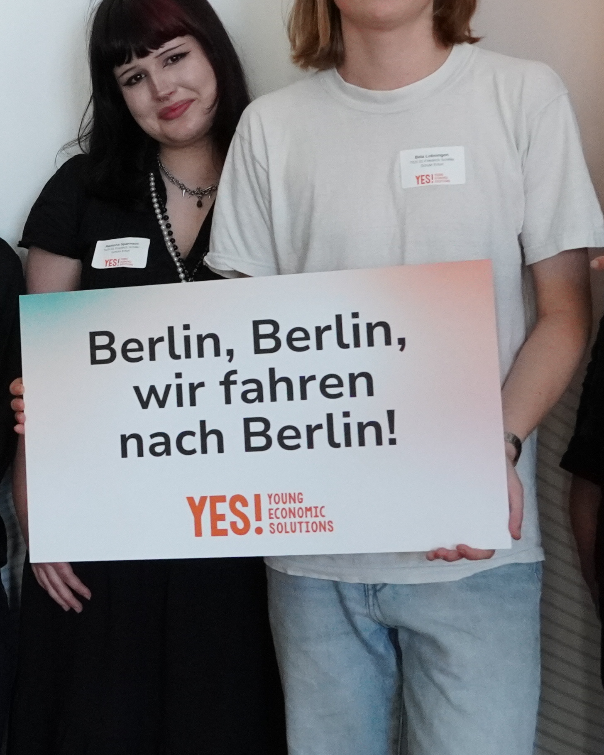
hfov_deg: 15.1
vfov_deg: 19.6
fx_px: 2179
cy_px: 277
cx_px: -178
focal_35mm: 98
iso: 2500
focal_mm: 21
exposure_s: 1/40
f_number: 7.1
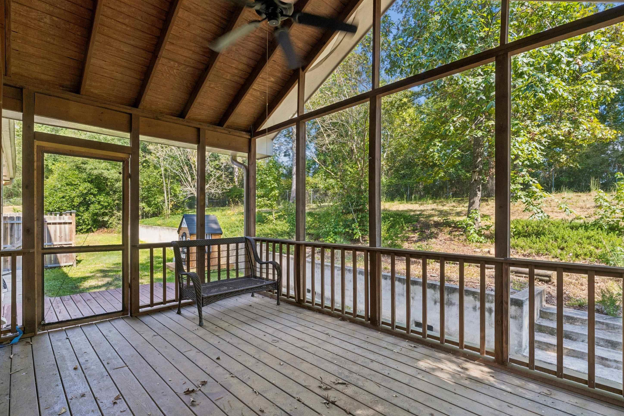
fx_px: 295
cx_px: 293
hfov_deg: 93.2
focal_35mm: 17
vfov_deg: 70.4
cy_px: 220
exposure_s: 1/40
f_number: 13
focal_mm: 16
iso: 640
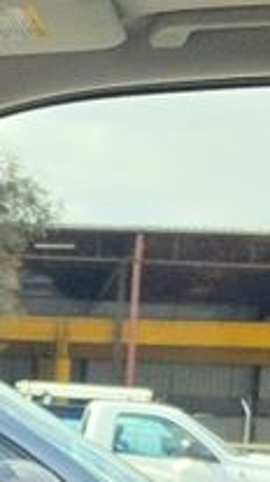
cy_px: 929
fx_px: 2476
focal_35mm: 194
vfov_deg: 10.3
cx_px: -205
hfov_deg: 6.1
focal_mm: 6.5
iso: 64
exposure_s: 1/4235
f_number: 1.4
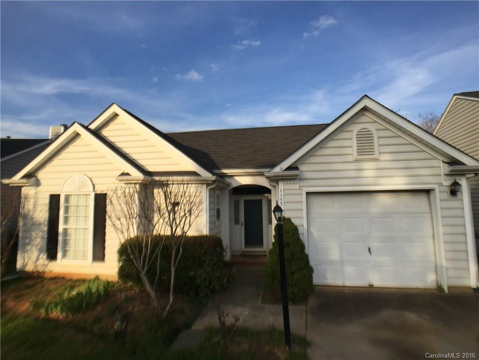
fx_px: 401
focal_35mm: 29
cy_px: 180
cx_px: 240
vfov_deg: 48.2
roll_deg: -0.1
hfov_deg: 61.7
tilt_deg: +5.1
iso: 32
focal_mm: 4.15
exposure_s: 1/1163
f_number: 2.2
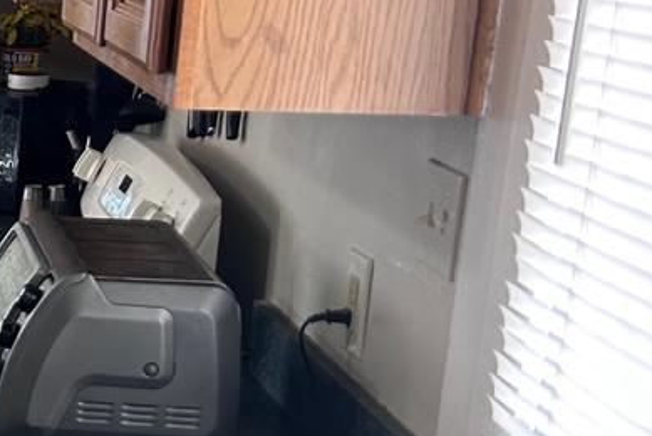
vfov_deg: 13.7
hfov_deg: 17.0
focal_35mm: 100
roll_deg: +0.2
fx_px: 1812
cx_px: -498
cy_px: 302
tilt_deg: -12.6
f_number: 1.5
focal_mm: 5.7
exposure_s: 1/121
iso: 100
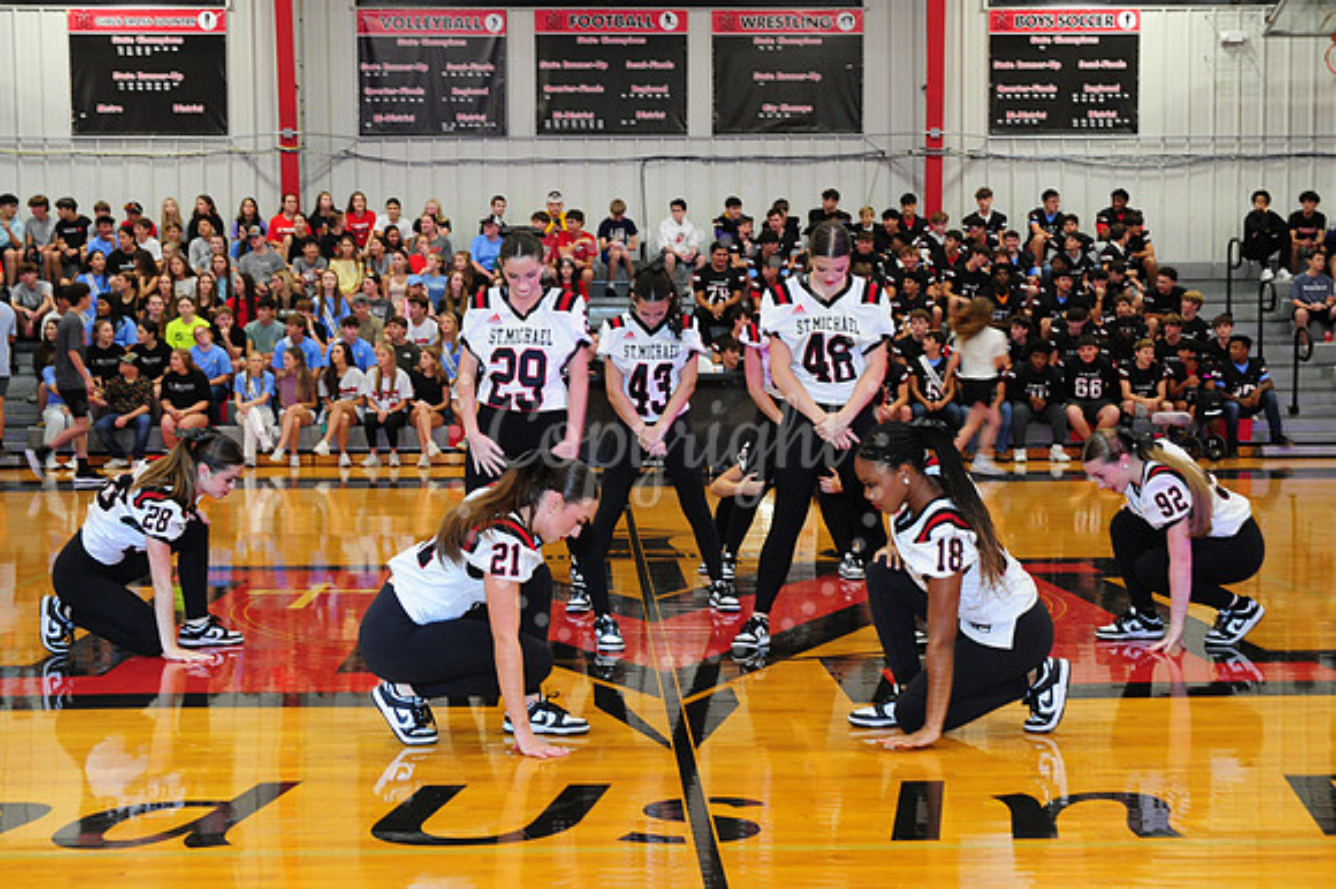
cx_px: 668
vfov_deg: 26.0
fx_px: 1929
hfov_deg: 38.2
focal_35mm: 52
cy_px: 444
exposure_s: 1/60
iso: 2000
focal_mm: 52
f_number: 7.1
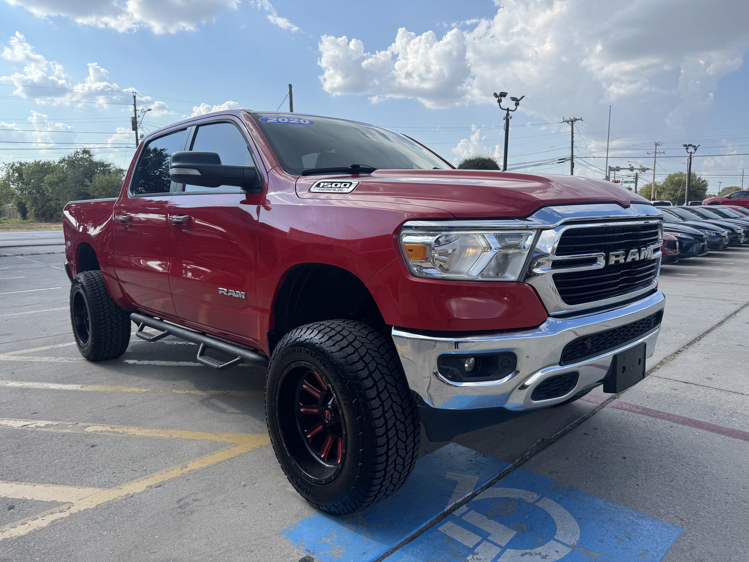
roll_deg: +0.8
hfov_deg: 71.6
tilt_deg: -7.1
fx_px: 519
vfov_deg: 56.8
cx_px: 374
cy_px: 281
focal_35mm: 24
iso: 80
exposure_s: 1/4049
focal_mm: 6.76
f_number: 1.78
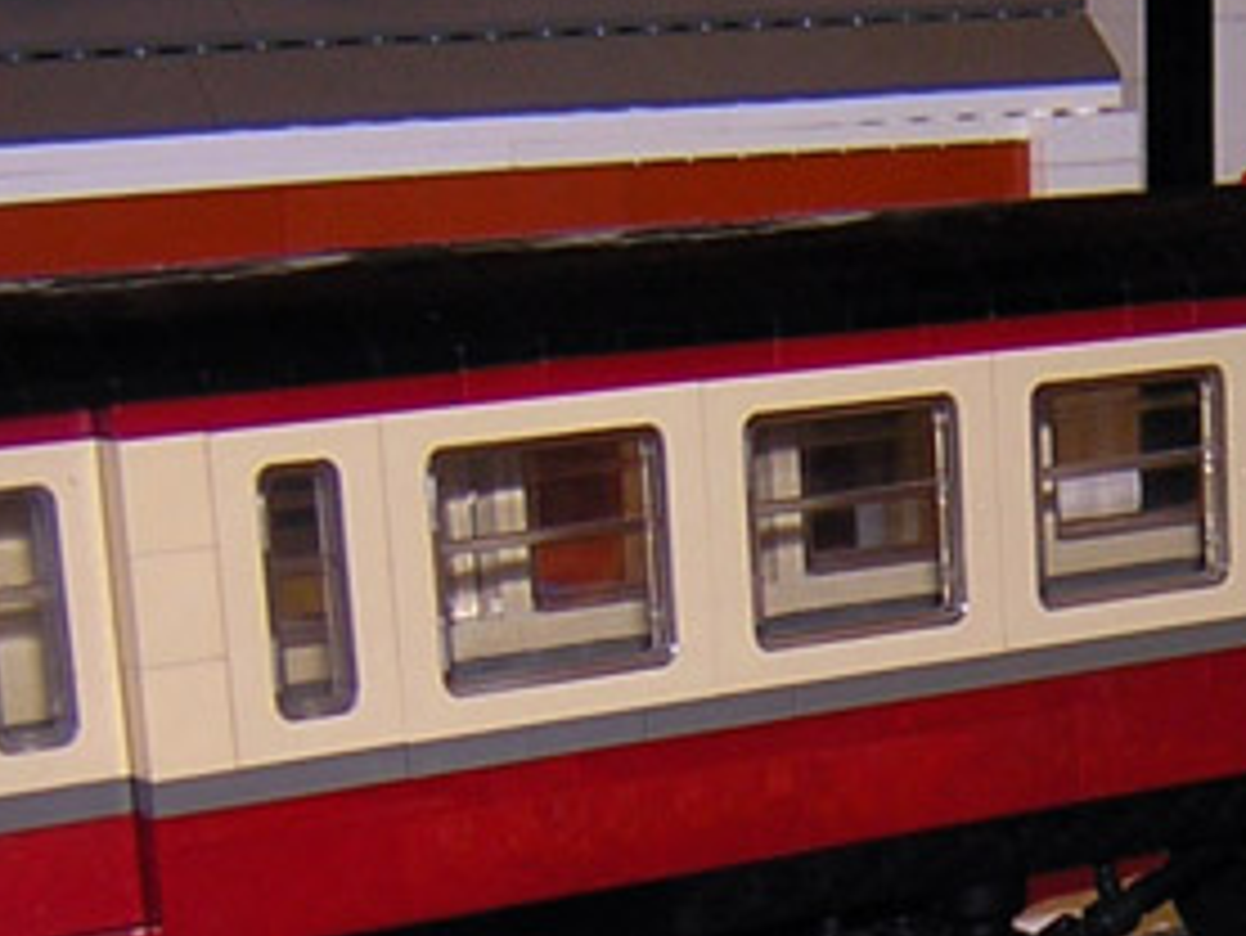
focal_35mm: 104
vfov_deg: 14.1
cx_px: 1313
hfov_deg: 18.3
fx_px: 3745
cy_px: 882
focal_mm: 4.7
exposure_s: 1/60.1
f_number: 2.6
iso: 100
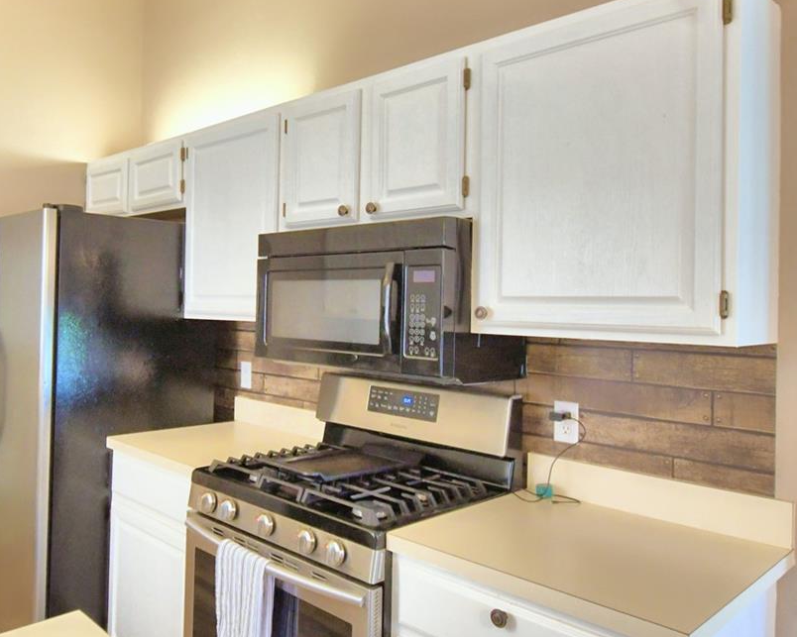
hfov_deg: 61.4
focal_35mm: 28
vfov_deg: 51.5
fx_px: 660
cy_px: 295
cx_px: 297
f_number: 4.5
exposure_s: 1/30
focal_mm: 10
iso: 900
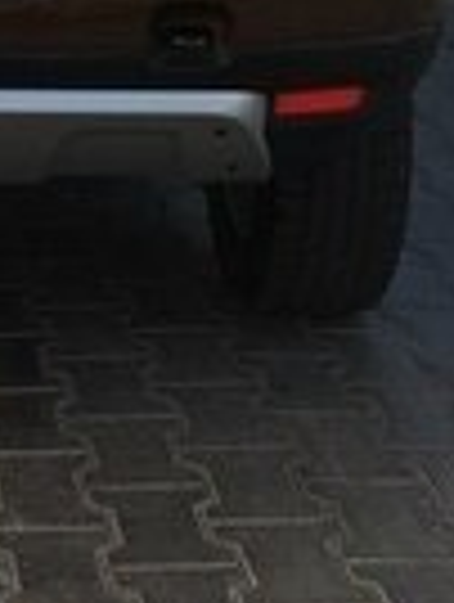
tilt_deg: -11.6
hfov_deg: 13.2
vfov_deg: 17.2
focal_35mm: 107
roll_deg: +1.0
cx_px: -184
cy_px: -194
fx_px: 1865
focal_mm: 4.15
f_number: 2.2
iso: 32
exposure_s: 1/2053
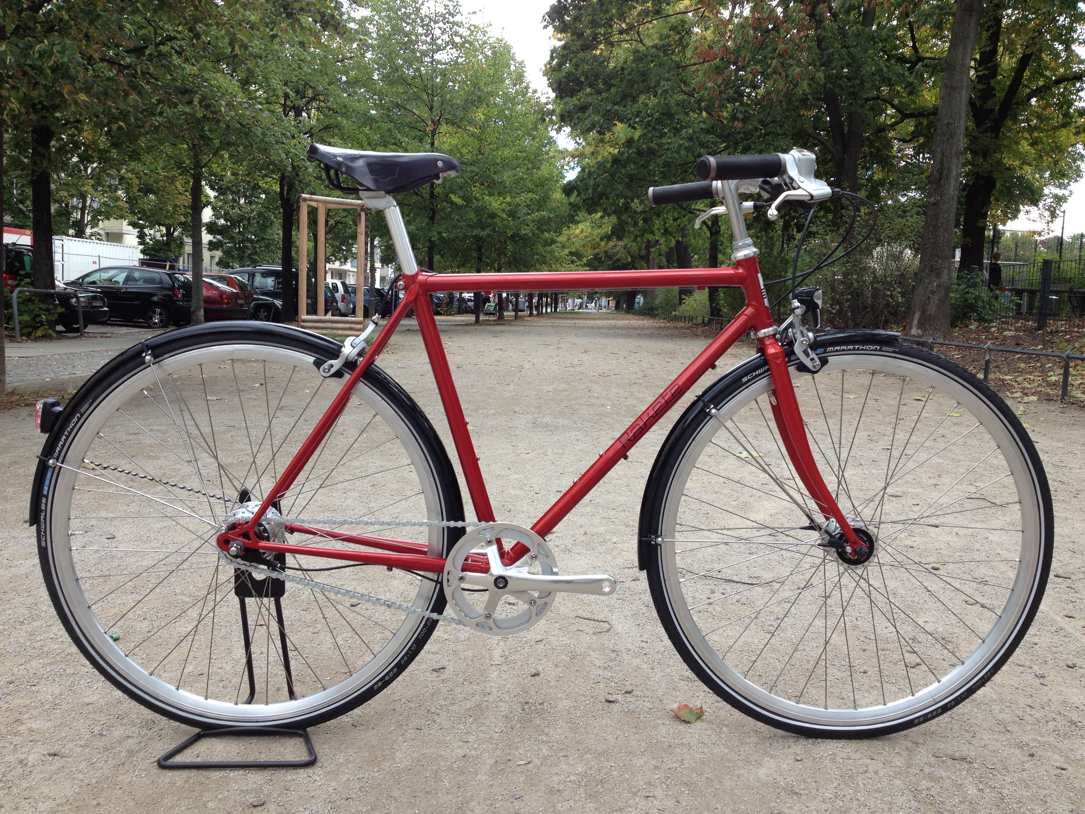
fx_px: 1097
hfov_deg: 52.6
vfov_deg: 40.7
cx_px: 542
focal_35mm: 35
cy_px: 407
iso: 50
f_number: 2.4
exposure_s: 1/152
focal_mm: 4.28
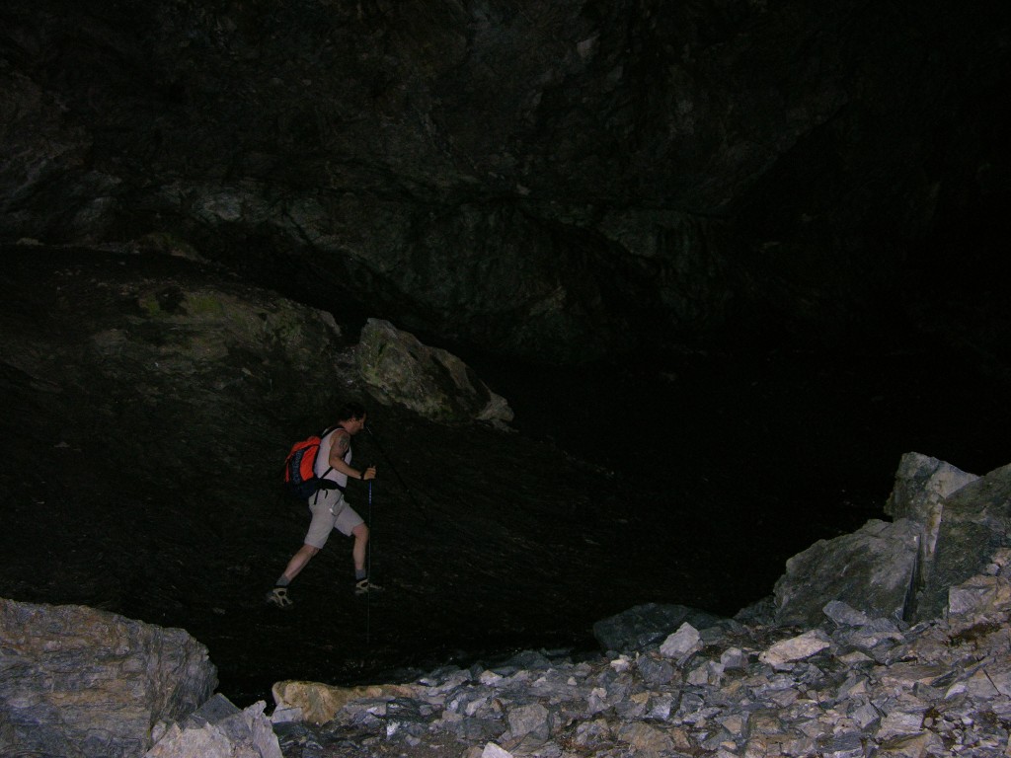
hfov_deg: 52.6
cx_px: 506
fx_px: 1022
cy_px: 379
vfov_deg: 40.7
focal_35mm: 35
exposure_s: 1/60.1
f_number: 2.8
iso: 200
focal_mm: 8.9
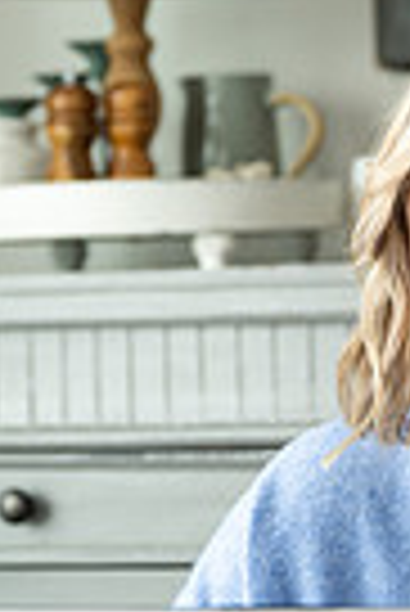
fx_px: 3271
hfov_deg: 7.2
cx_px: 189
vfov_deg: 10.7
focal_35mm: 192
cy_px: 130
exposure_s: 1/320
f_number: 2.8
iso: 125
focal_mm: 58
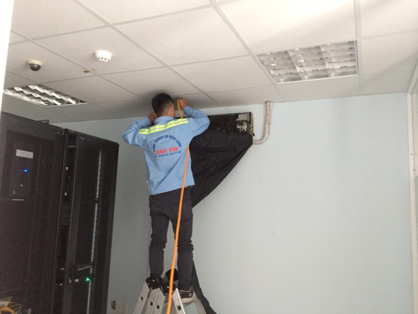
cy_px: 157
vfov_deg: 48.2
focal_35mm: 29
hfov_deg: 61.7
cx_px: 209
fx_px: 350
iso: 500
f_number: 2.2
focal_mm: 4.15
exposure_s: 1/17
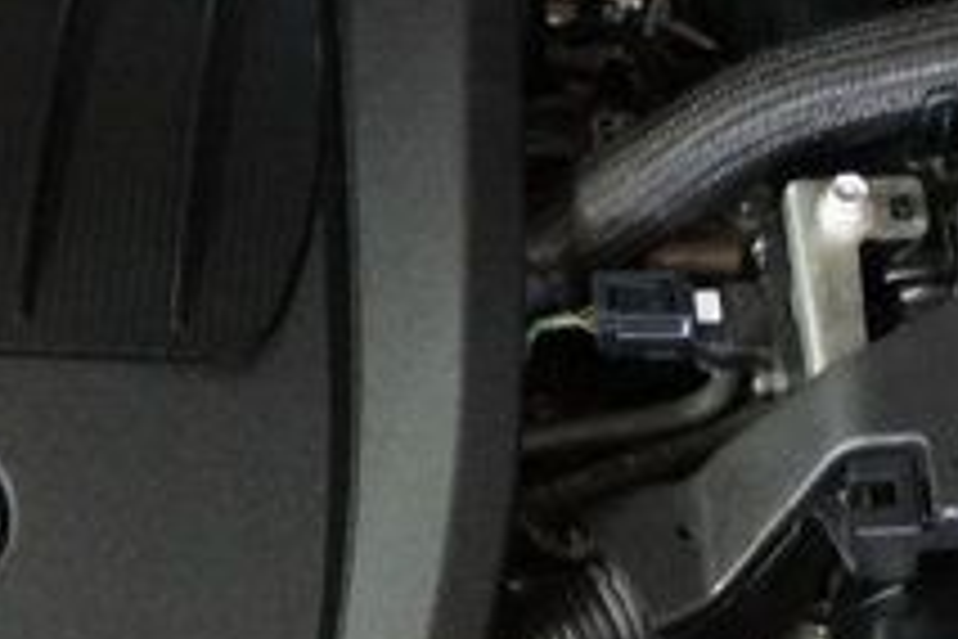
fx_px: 3459
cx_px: 526
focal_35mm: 130
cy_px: 508
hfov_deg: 15.8
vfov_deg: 10.5
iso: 1600
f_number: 3.5
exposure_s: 1/25
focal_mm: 18
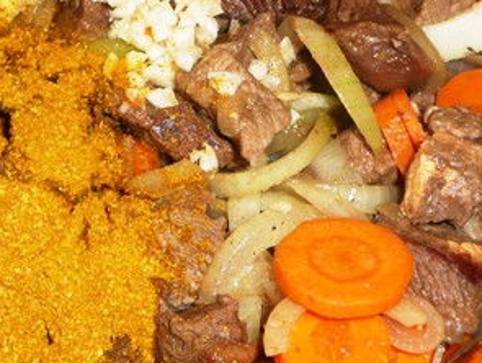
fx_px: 1087
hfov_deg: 24.3
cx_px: 46
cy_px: 59
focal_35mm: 78
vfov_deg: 18.7
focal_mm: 6
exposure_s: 1/30
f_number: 3.7
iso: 100
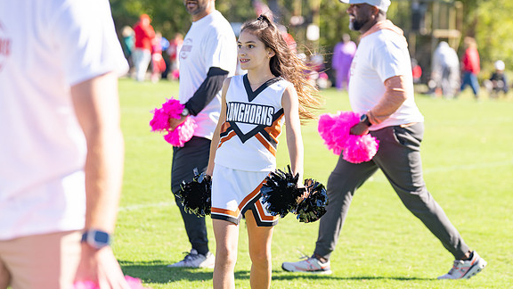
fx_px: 1945
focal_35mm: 143
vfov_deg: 8.5
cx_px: 270
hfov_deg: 15.0
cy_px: 101
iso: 200
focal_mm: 105
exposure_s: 1/1600
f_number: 2.8
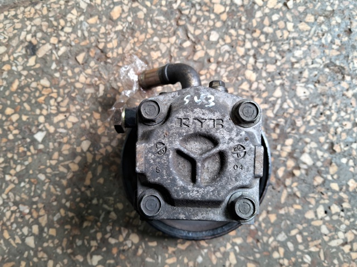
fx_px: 268
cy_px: 134
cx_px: 178
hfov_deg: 67.3
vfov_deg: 53.0
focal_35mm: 26
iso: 160
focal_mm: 3.98
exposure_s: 1/50
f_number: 1.8
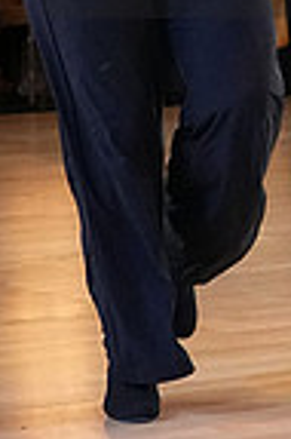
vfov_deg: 9.1
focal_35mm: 223
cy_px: -83
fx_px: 2710
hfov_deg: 6.1
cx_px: 467
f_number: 6.3
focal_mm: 37
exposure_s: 1/200
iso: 5000
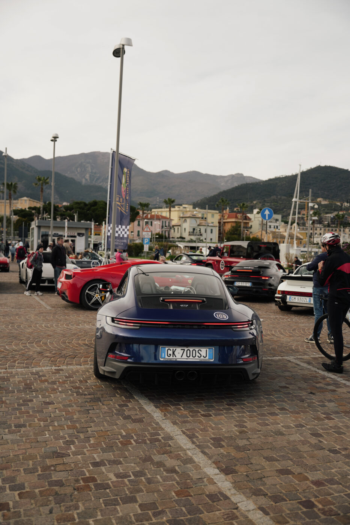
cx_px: 175
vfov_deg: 53.1
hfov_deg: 36.9
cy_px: 262
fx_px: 525
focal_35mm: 36
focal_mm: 36
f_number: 2.8
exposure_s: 1/500
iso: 100
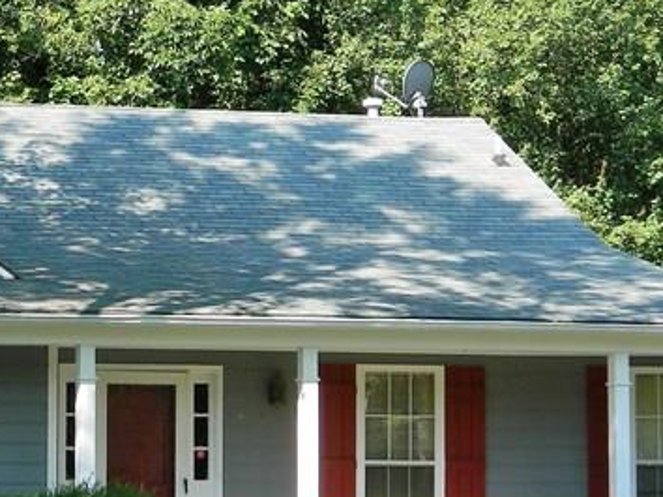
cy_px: 333
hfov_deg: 14.3
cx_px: 5
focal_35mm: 136
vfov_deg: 10.9
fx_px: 2603
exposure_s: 1/250
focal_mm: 8.4
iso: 80
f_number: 3.6
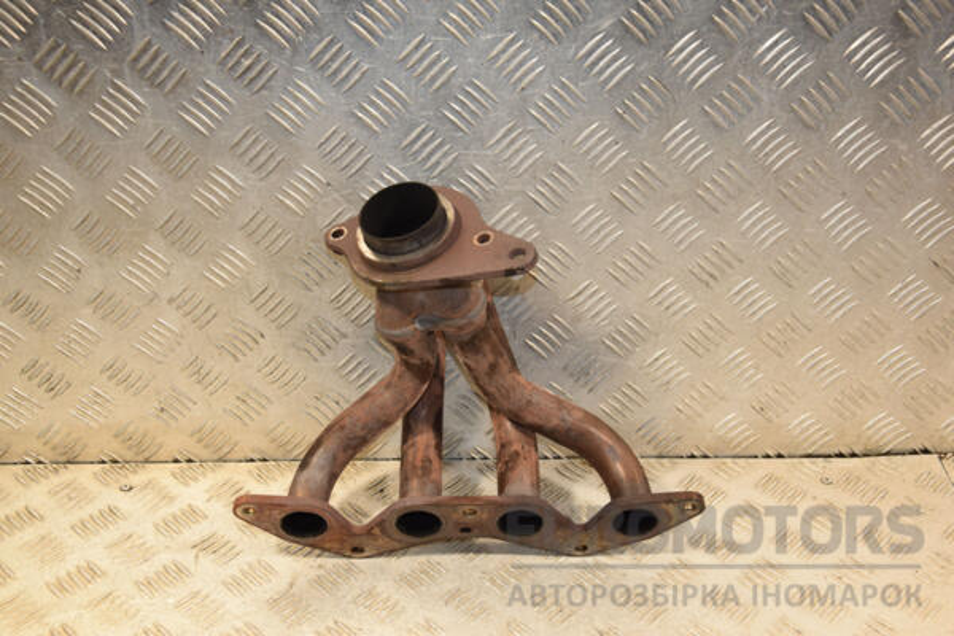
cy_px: 318
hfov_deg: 43.6
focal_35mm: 45
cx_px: 477
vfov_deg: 29.9
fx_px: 1192
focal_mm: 30
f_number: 5.6
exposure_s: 1/200
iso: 800
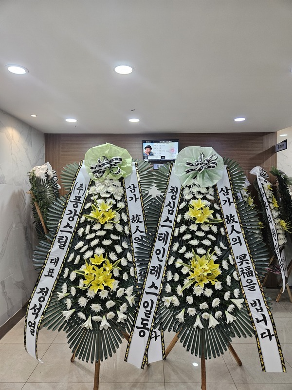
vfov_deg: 73.9
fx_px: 259
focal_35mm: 23
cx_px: 146
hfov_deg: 58.9
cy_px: 195
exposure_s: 1/120
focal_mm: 5.4
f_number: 1.8
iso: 250
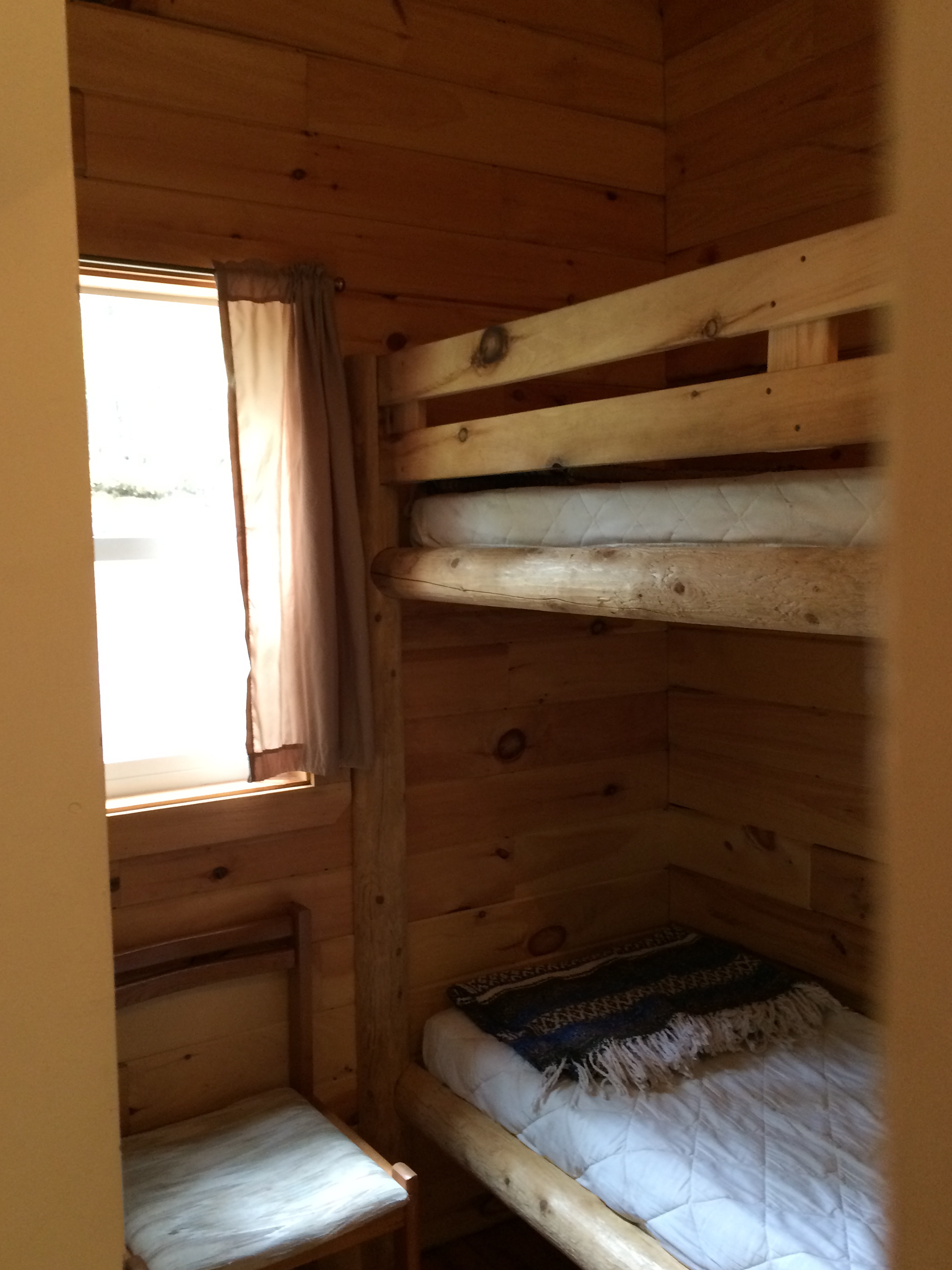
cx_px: 473
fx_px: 1210
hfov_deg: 42.9
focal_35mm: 33
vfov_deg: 55.4
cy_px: 634
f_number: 2.2
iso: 160
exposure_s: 1/30
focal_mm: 4.12
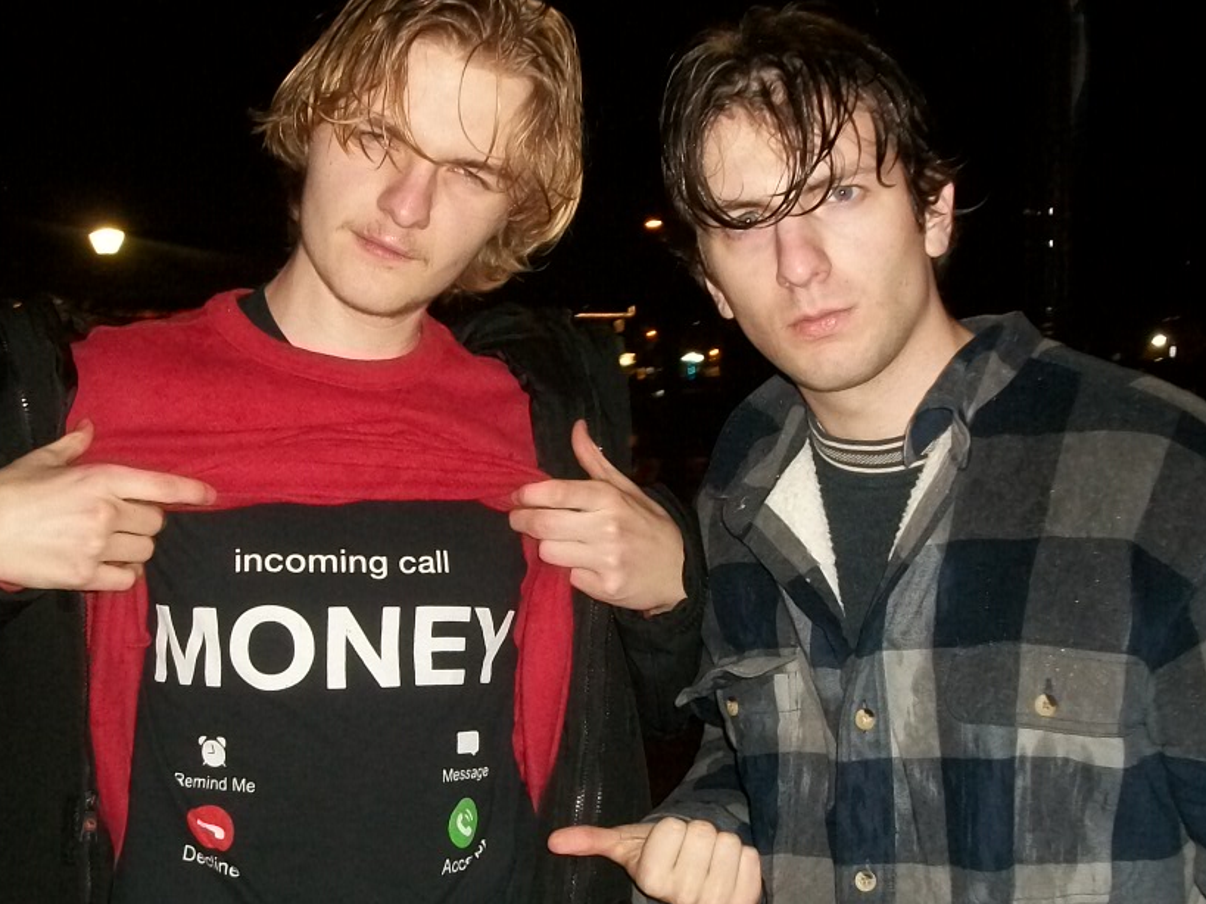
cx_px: 508
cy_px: 554
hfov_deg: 38.1
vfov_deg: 29.0
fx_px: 1742
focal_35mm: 50
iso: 200
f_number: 2.9
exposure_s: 1/30
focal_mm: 5.7
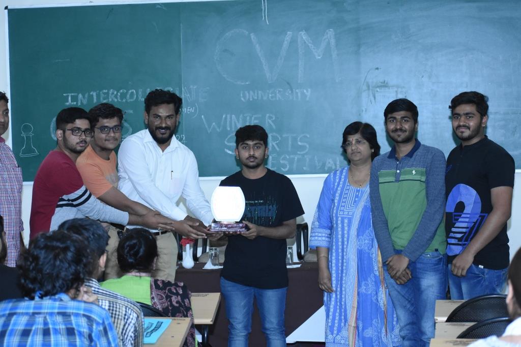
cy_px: 174
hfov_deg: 18.9
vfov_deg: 12.7
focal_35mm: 108
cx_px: 260
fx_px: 1563
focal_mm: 72
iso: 3200
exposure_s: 1/200
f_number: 5
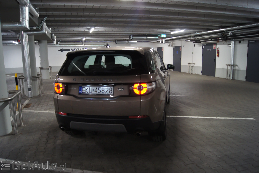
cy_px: 86
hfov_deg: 67.4
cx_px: 130
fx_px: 194
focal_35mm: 27
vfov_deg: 47.9
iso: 640
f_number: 3.5
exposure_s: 1/30
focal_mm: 18
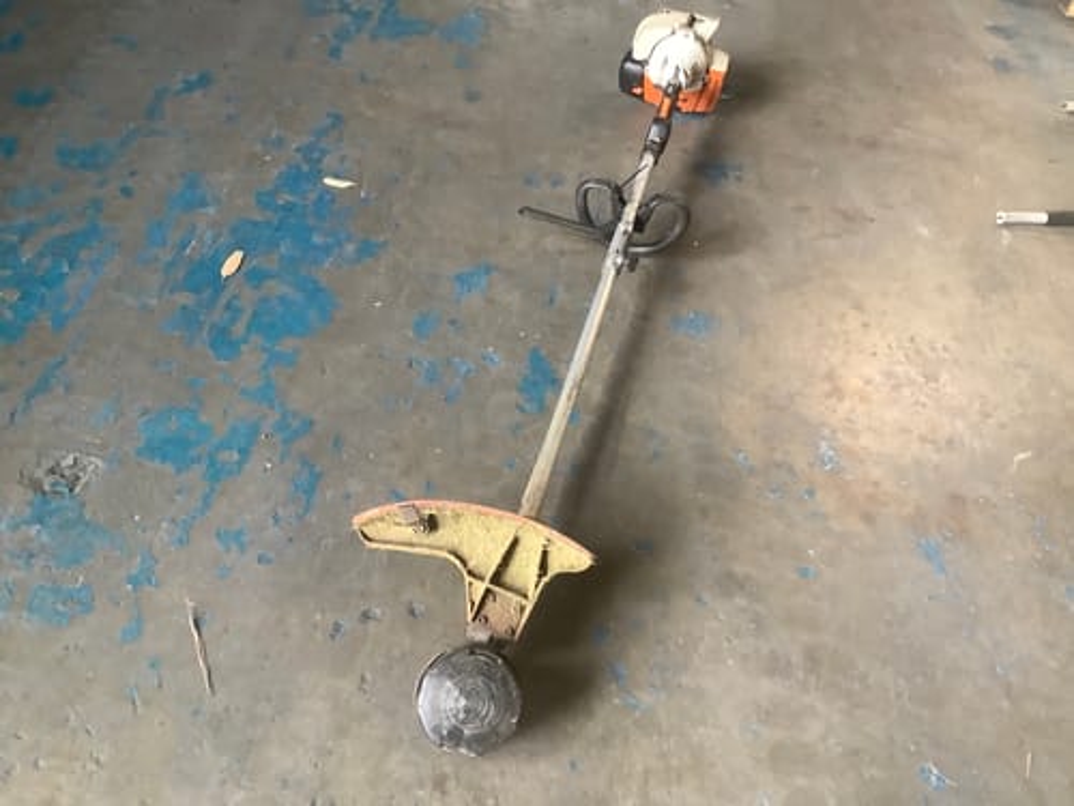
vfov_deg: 45.4
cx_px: 537
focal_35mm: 31
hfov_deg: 58.4
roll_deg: -9.0
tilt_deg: -44.5
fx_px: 962
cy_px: 403
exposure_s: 1/50
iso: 200
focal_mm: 3.3
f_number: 2.4
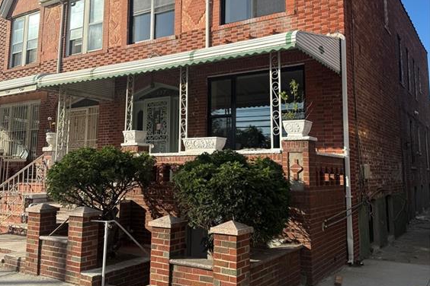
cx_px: 212
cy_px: 107
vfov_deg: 38.6
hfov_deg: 55.8
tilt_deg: +8.7
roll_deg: -0.5
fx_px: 406
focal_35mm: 34
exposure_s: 1/3247
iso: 80
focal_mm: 6.76
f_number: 1.78
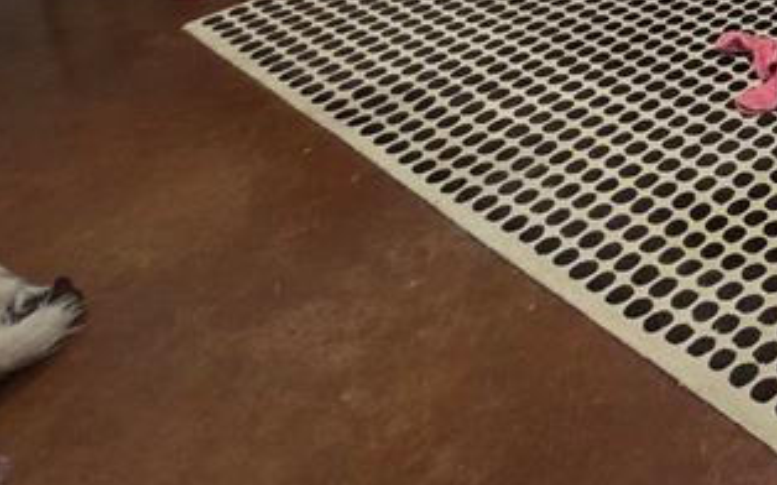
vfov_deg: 22.6
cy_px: -267
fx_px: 953
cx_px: 1084
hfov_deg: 30.8
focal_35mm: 45
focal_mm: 2.2
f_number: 1.9
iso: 320
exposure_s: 1/60
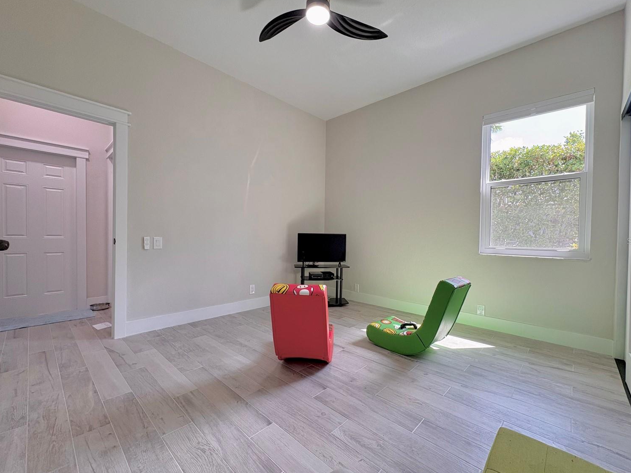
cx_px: 329
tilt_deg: -0.5
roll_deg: -0.3
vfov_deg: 81.7
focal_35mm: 15
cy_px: 241
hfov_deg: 98.1
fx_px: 273
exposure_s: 1/120
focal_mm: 2.22
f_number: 2.2
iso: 160
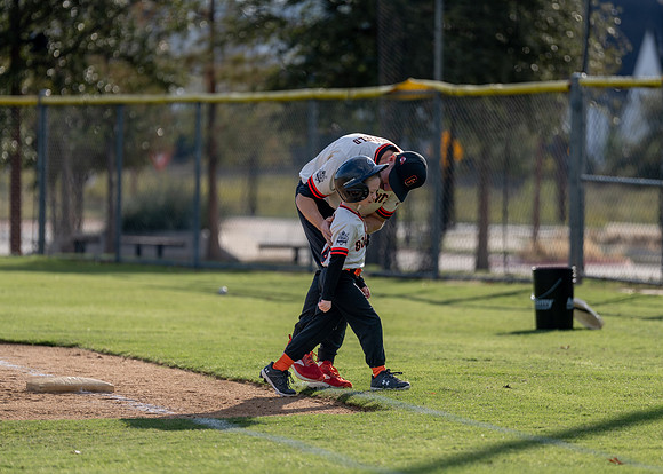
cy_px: 238
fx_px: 5010
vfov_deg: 5.4
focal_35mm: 266
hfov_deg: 7.6
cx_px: 364
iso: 100
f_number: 2.8
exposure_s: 1/1250
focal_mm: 200
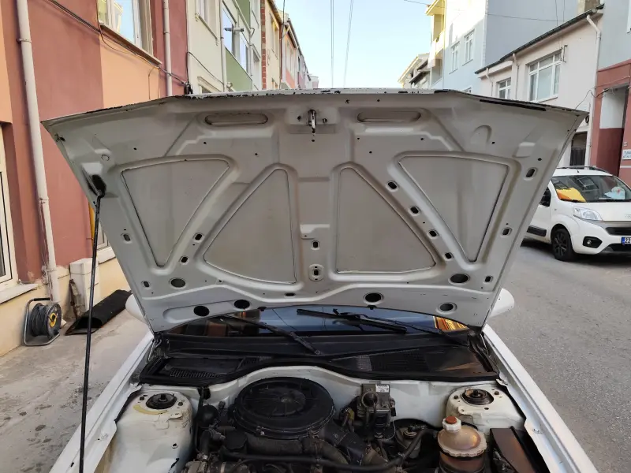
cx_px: 316
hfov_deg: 73.9
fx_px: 419
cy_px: 236
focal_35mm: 23
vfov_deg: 58.9
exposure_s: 1/136
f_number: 1.65
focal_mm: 6.14
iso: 50
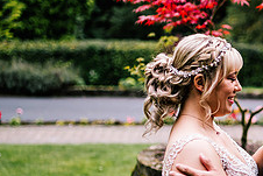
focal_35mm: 92
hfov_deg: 21.2
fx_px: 673
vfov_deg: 14.9
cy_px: 107
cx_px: 275
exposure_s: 1/250
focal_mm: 35
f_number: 1.4
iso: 250
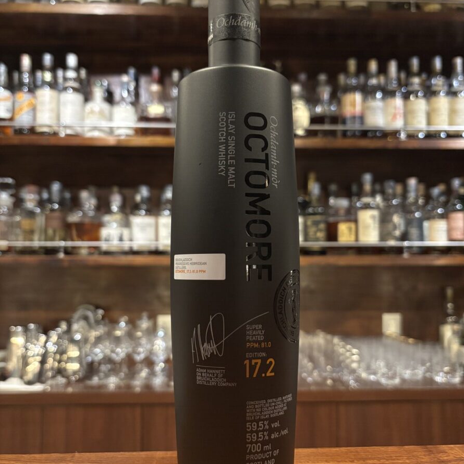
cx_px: 234
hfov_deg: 52.5
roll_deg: -0.3
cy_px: 234
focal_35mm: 31
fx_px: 470
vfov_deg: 52.5
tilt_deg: +2.8
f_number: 1.6
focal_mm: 5.96
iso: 640
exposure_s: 1/30
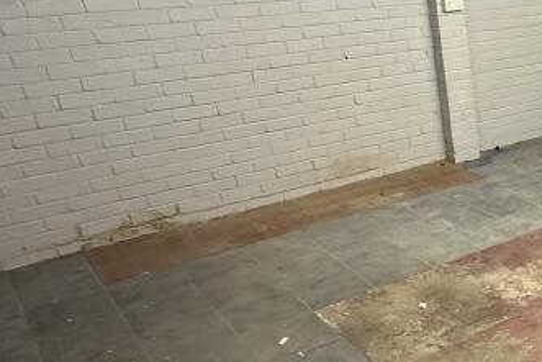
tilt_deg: -24.0
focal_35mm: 45
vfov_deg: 29.8
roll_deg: -1.1
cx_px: 680
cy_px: 219
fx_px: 678
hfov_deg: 33.6
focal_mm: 2.22
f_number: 2.2
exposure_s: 1/50
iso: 320
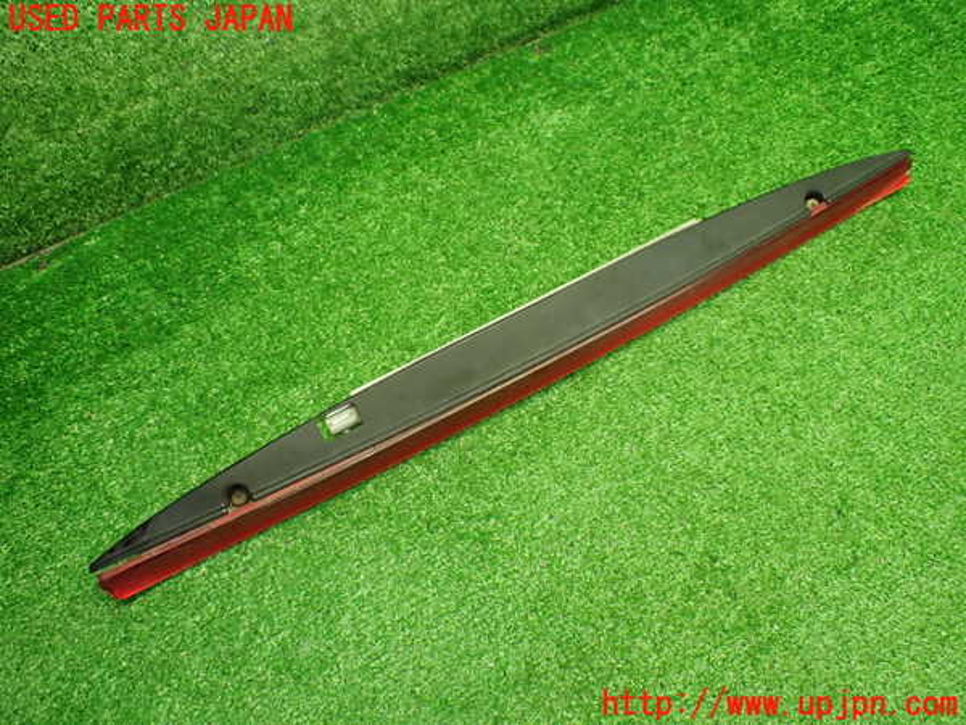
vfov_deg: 46.8
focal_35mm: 30
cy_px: 362
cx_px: 483
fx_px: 837
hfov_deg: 60.0
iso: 800
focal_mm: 5.4
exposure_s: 1/125
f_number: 2.3
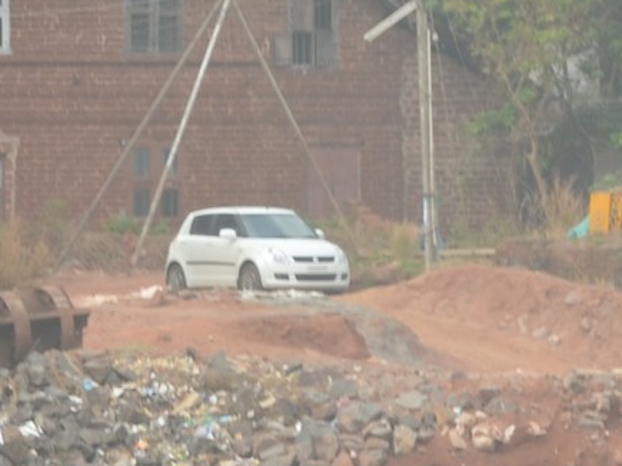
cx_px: 265
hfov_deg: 3.0
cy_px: 203
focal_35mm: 667
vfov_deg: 2.2
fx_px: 11984
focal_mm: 105
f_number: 14
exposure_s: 1/100
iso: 250
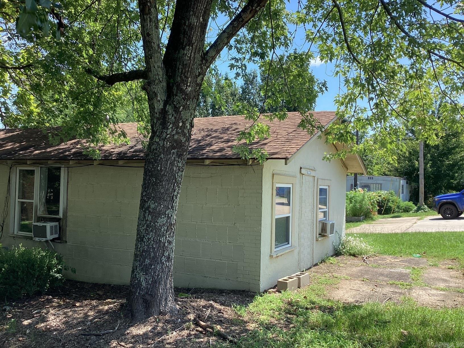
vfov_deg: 45.4
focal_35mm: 31
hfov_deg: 58.4
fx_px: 416
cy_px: 174
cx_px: 232
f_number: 2.4
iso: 25
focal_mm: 3.3
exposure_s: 1/384
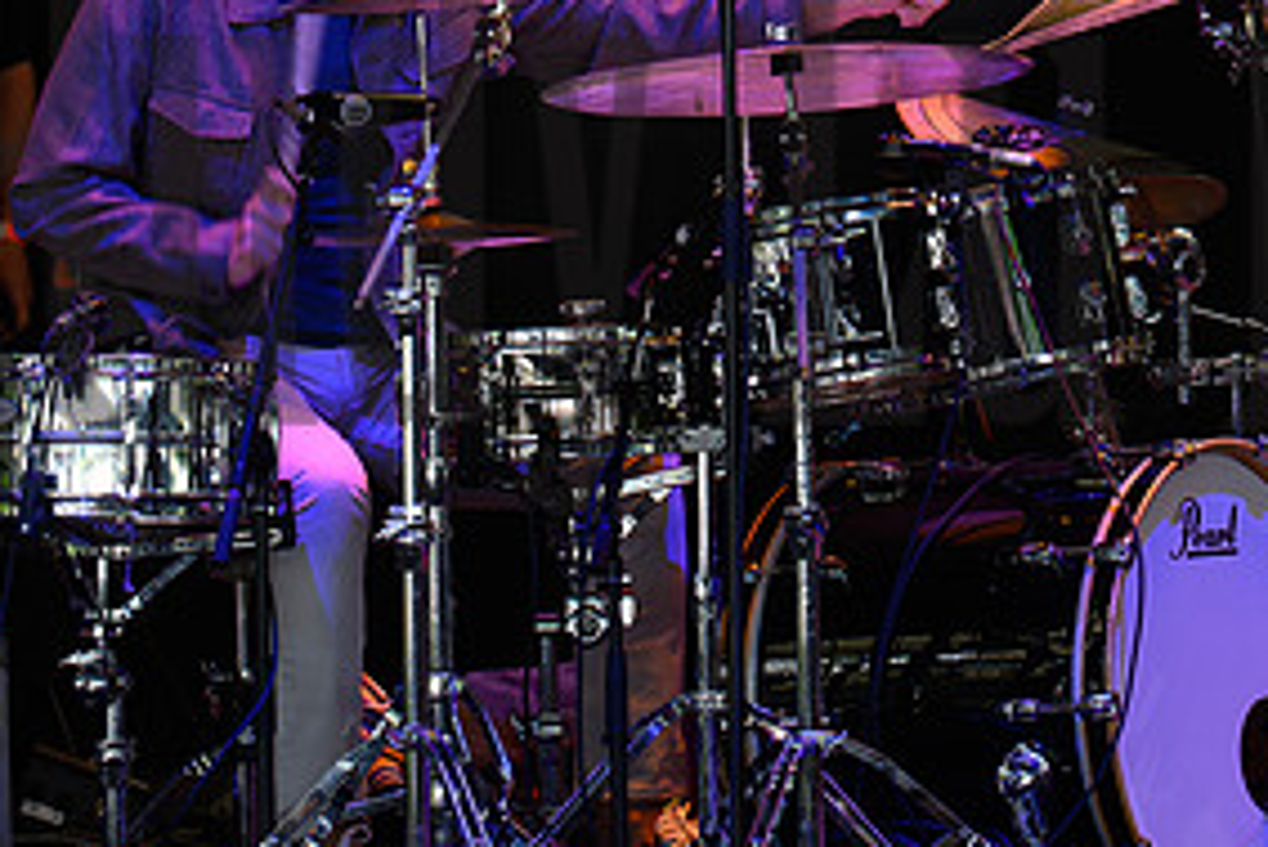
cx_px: 1062
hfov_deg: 3.4
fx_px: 21637
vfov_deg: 2.2
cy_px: 195
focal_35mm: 614
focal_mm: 200
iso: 2500
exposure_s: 1/160
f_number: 8
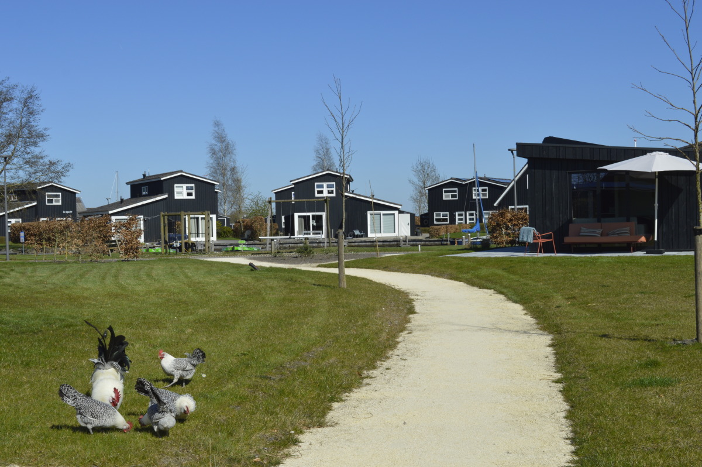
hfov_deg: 41.1
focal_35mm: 48
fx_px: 935
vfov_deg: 28.0
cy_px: 234
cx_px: 351
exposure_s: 1/250
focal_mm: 32
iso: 100
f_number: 8
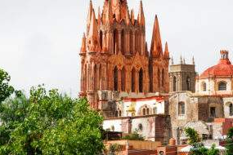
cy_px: 46
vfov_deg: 4.4
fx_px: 2039
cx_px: 186
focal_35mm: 315
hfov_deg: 6.5
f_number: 13
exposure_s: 1/160
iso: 100
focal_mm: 130
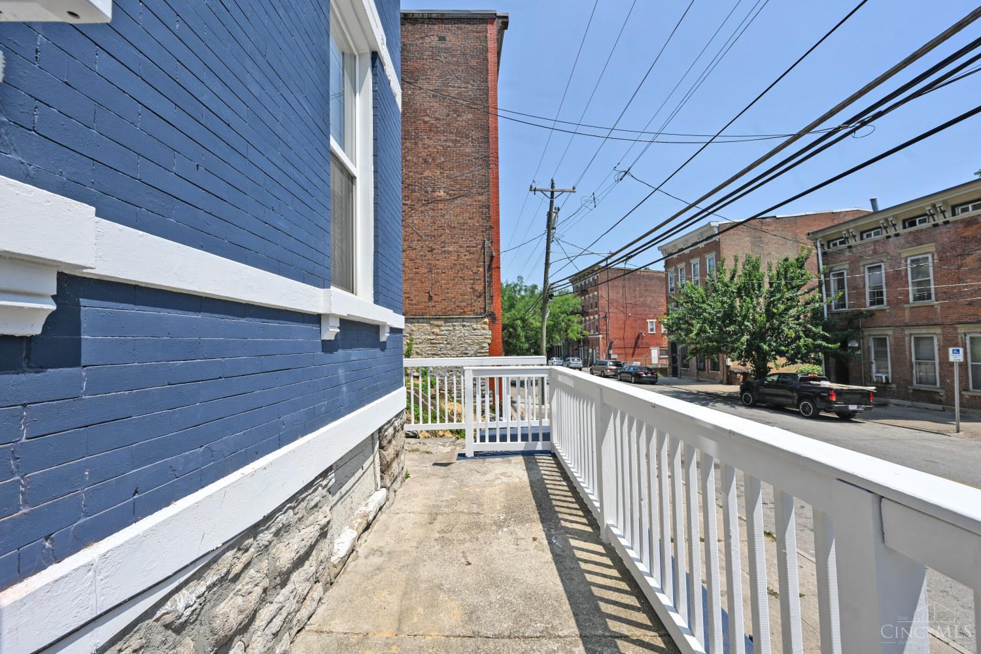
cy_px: 327
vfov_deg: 81.2
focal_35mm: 14
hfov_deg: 104.3
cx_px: 490
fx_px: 381
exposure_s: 1/400
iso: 100
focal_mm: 14
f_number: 8
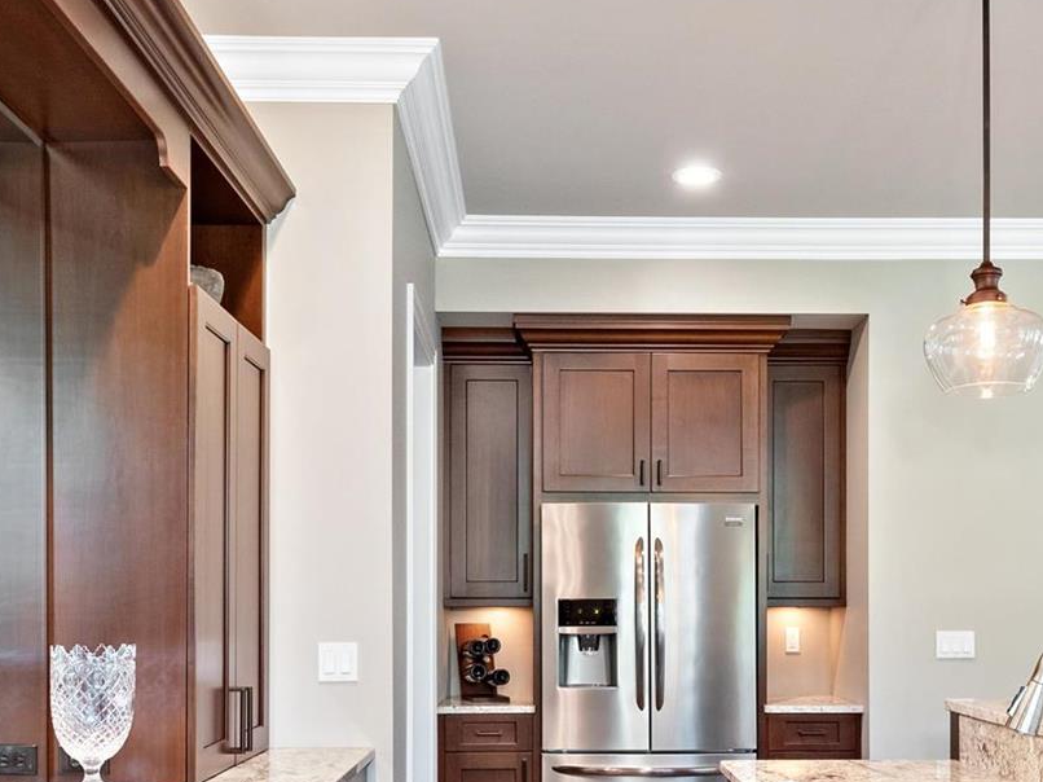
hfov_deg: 44.8
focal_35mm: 42
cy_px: 610
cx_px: 571
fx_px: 1265
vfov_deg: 33.5
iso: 400
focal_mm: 11
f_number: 6.3
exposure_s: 1/4
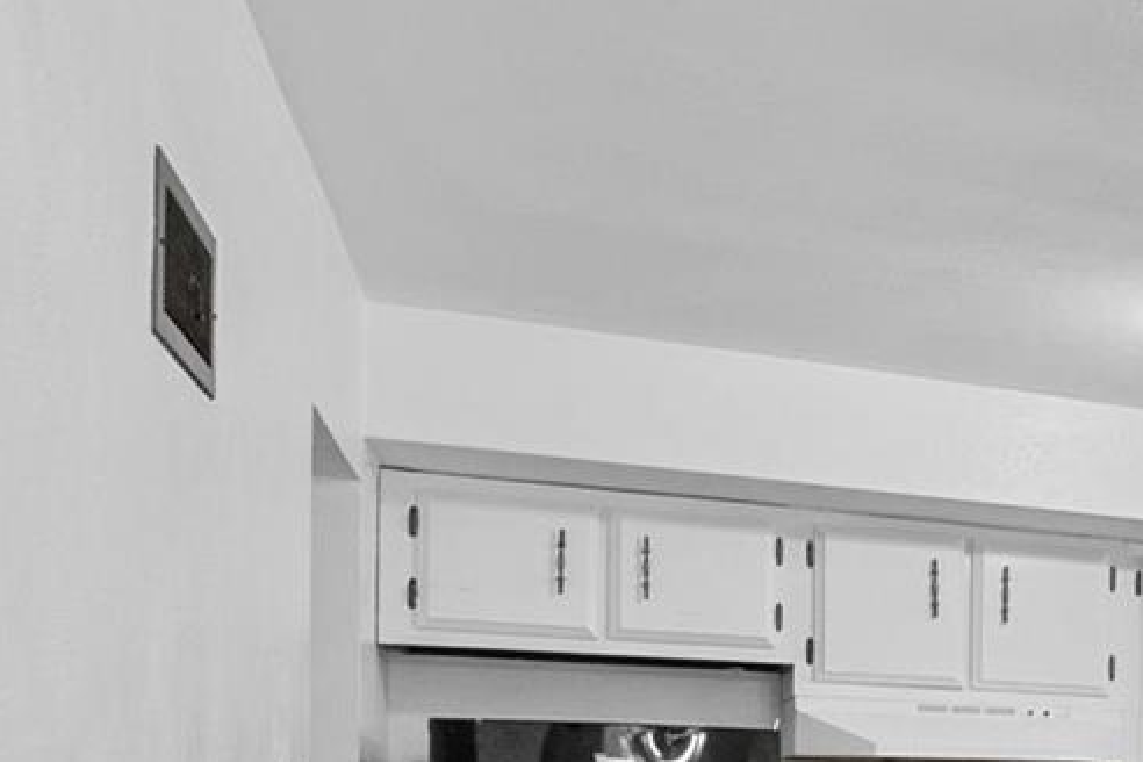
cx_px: 1780
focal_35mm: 52
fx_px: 1651
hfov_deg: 26.1
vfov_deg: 23.8
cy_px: 897
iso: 400
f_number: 6.3
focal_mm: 8
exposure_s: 1/10
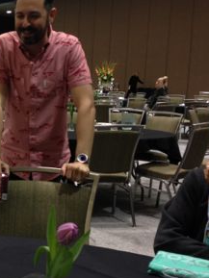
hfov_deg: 18.8
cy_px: 138
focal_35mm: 73
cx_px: -61
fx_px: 587
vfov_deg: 26.7
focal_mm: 4.12
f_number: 2.4
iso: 80
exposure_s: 1/20
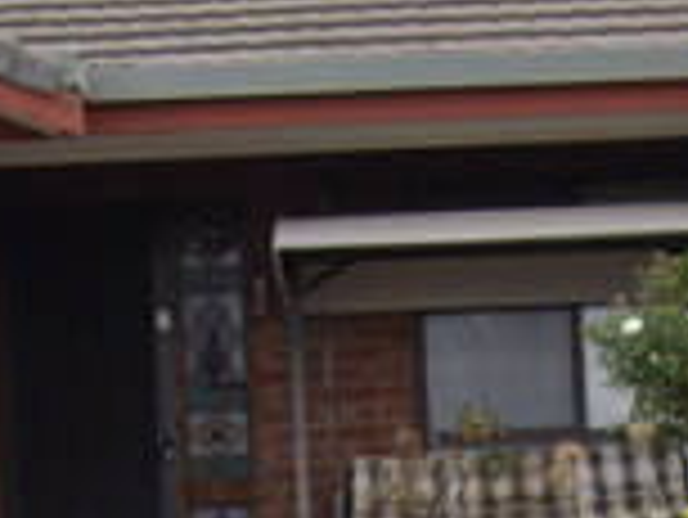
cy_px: 838
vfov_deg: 7.3
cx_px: 535
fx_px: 3958
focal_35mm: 199
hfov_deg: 9.9
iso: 100
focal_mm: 7.9
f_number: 2.8
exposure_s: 1/160
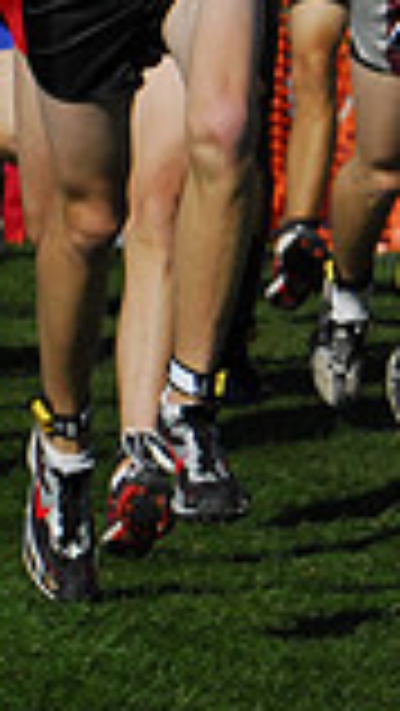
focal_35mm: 808
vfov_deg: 2.7
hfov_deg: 1.5
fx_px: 15219
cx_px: 1272
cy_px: 58
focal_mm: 140
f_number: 7.1
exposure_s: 1/1600
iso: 400
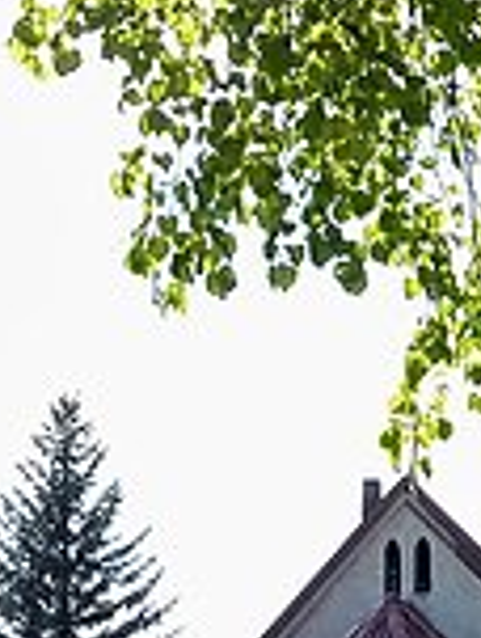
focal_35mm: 154
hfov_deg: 9.4
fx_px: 2841
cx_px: -219
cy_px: 989
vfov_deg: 12.1
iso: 100
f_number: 7.1
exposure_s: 1/200
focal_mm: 18
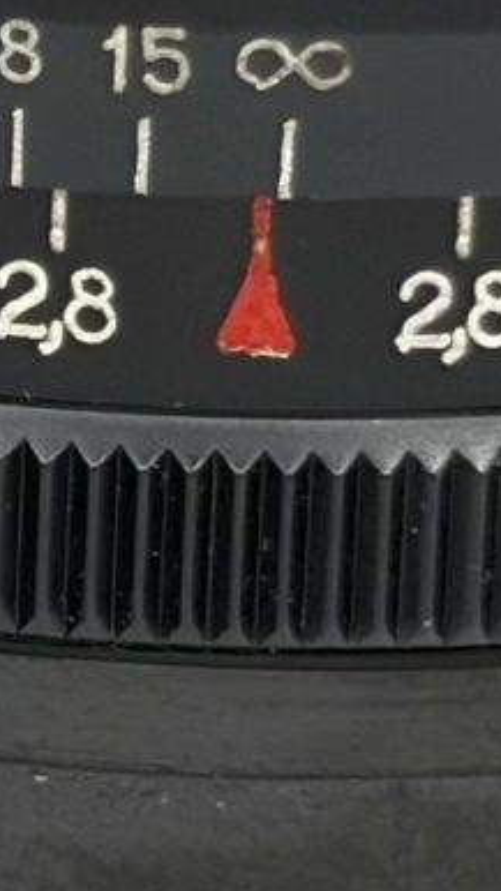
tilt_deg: -19.0
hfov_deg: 3.2
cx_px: -670
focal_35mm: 376
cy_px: 679
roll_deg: -1.1
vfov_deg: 5.7
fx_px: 8884
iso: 32
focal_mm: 5.96
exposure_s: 1/197
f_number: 1.6
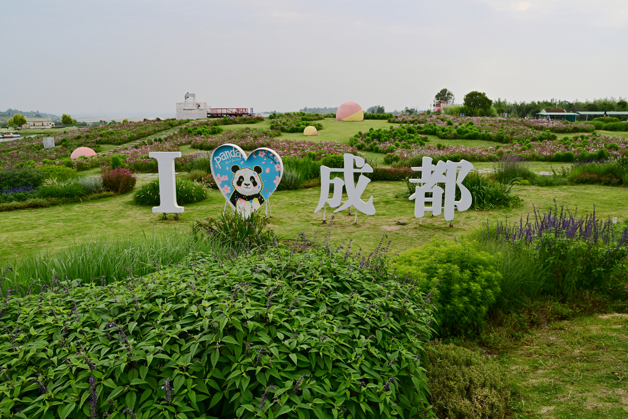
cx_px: 314
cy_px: 210
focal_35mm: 29
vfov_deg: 45.0
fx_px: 506
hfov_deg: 63.7
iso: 200
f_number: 11
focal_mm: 29
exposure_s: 1/125
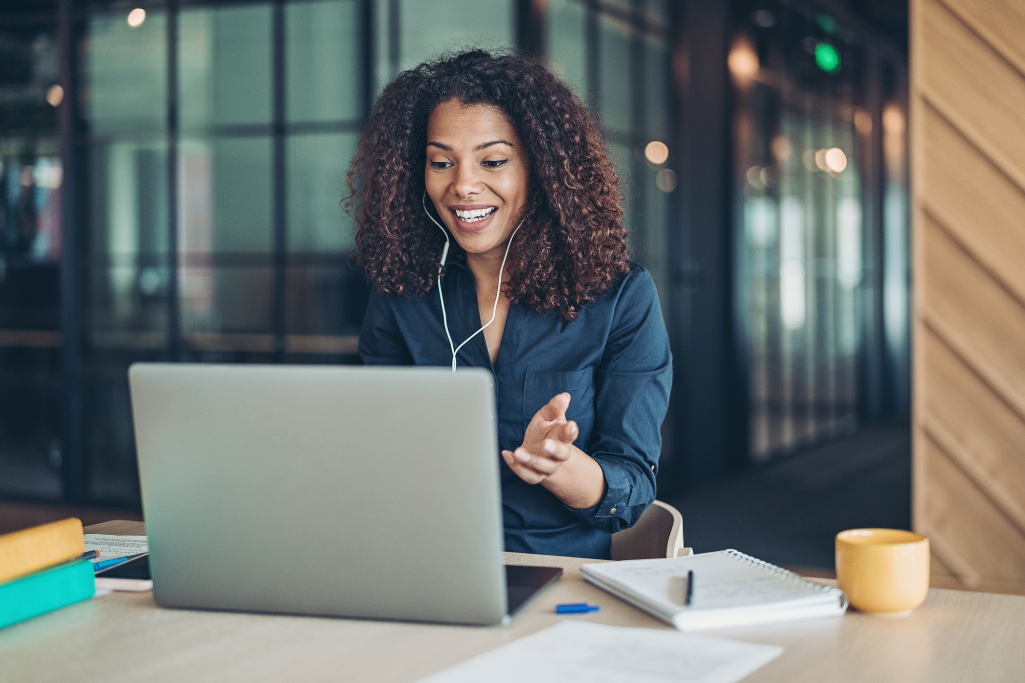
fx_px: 1423
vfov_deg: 27.0
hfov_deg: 39.6
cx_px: 512
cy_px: 342
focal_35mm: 50
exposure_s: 1/400
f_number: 1.4
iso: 400
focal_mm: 50
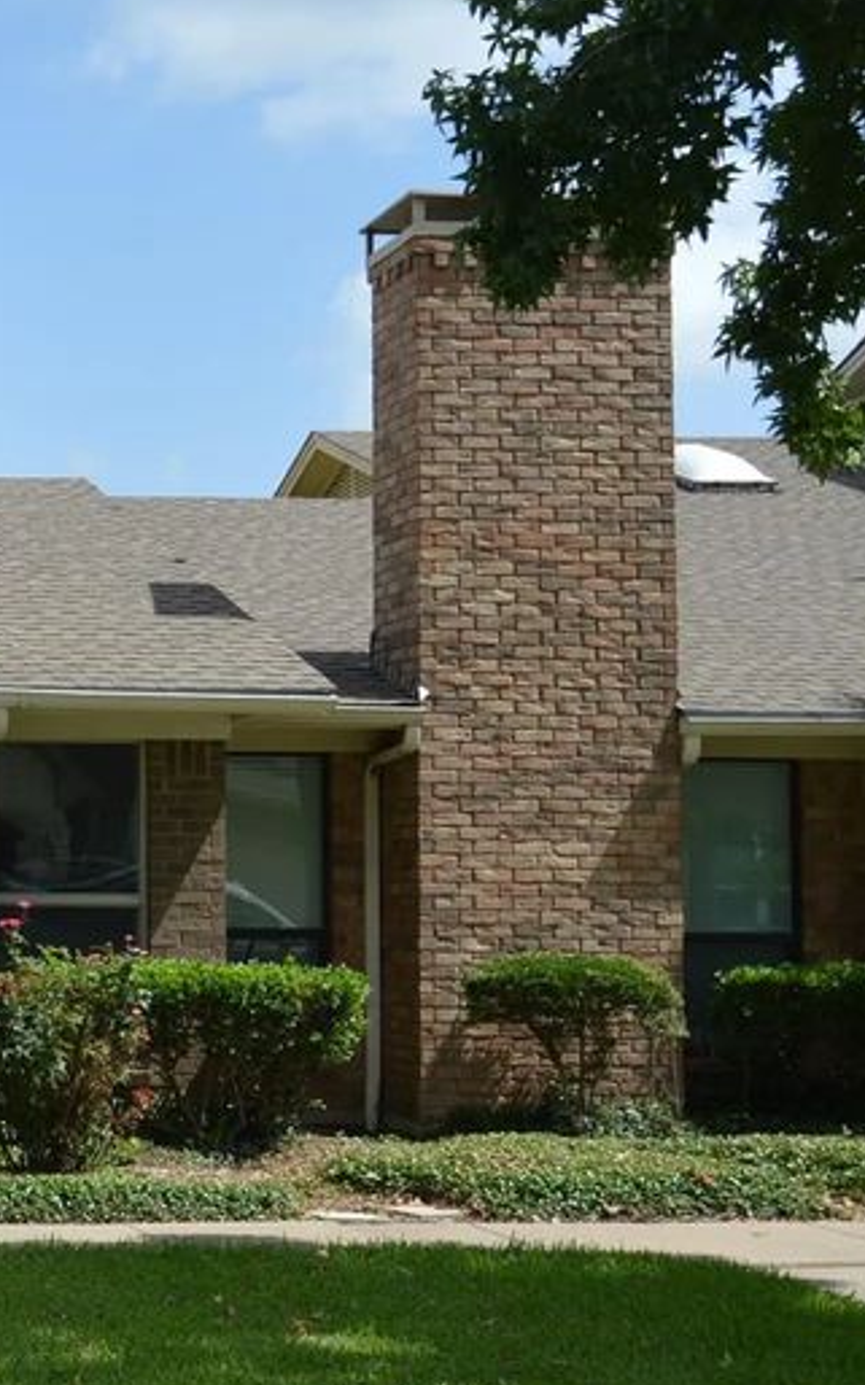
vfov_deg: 30.6
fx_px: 2529
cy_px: 745
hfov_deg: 17.4
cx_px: -450
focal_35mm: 67
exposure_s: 1/250
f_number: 8
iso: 100
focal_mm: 22
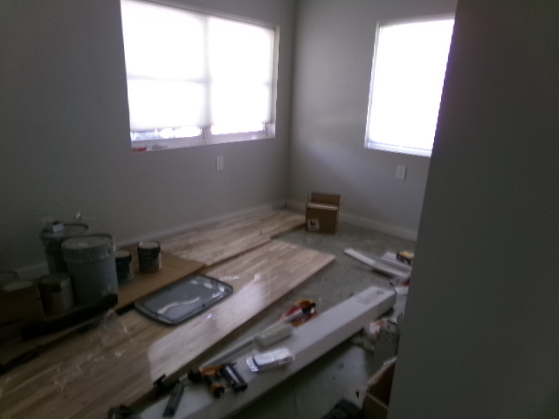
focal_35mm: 24
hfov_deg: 71.6
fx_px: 388
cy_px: 210
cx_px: 280
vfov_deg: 56.8
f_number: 3.7
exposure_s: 1/18
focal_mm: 4.3
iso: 200
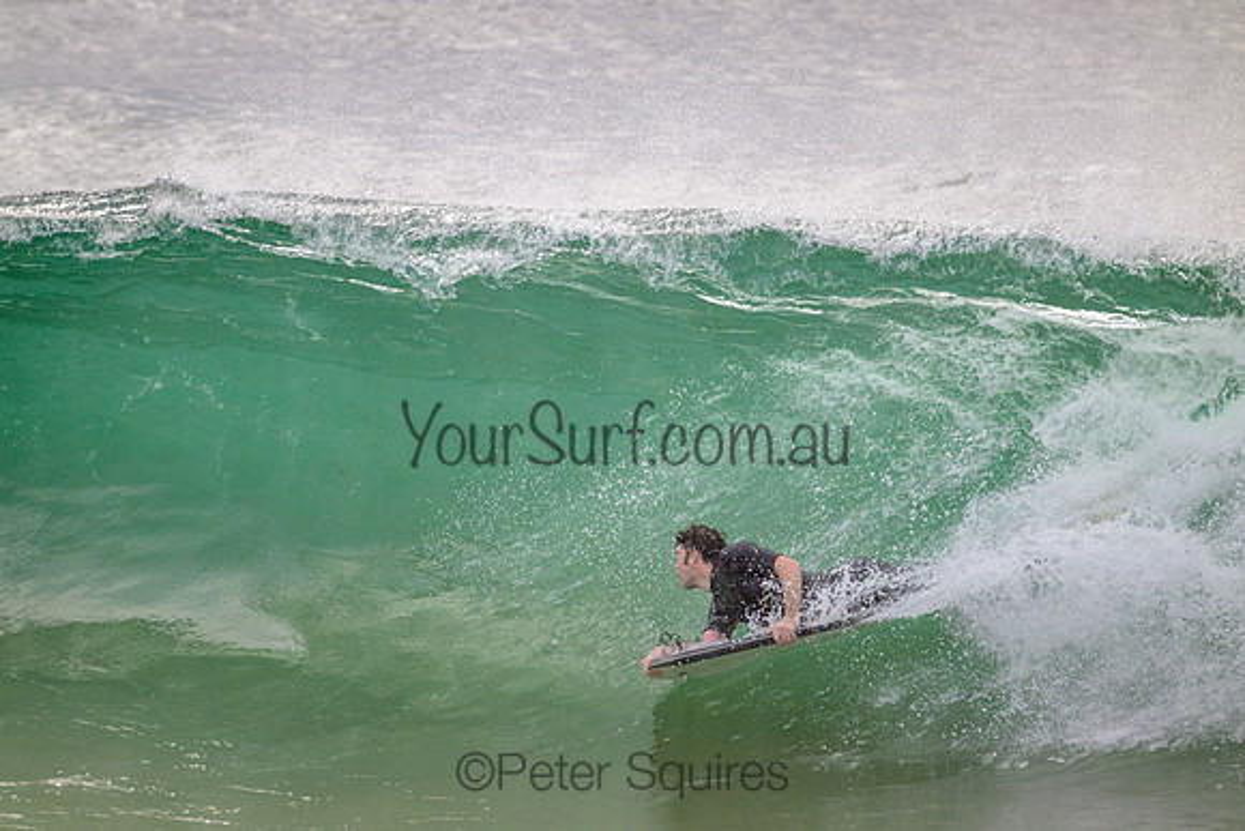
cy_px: 416
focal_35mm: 800
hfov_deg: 2.6
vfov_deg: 1.7
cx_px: 622
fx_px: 27672
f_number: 11
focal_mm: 800
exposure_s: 1/2000
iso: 1250
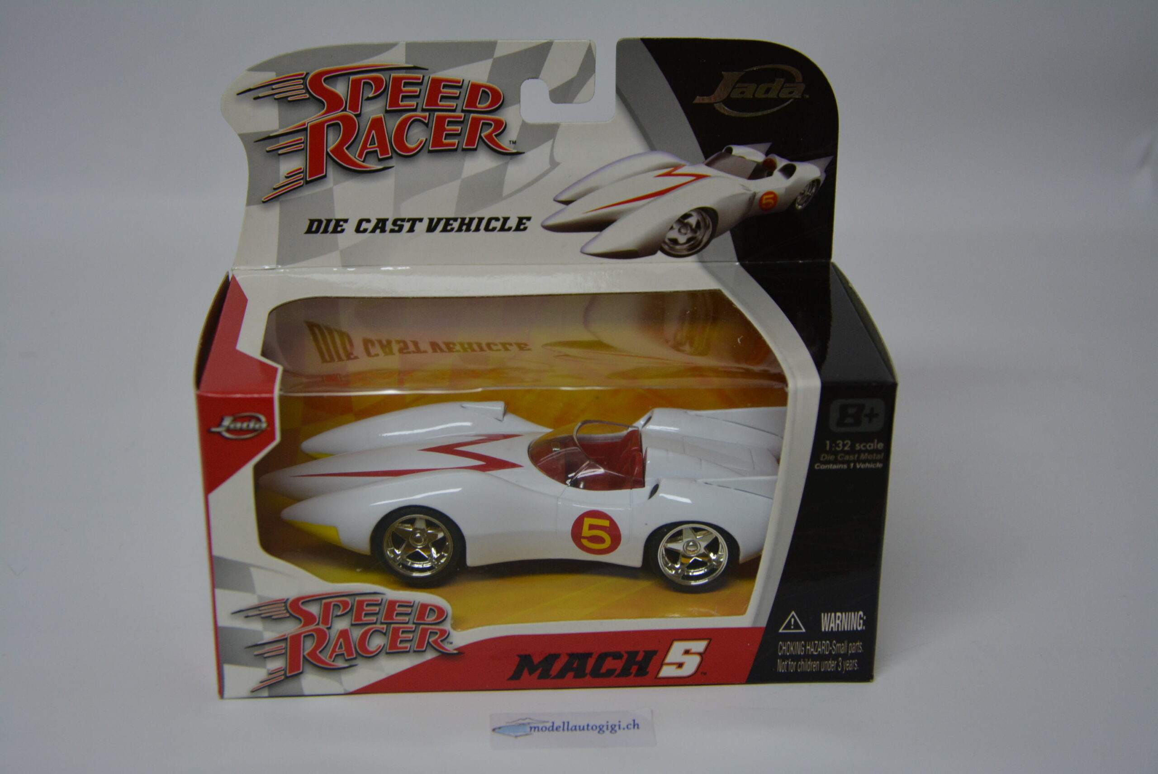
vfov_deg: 21.6
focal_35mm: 63
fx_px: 2028
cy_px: 387
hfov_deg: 31.9
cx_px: 579
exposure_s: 1/60
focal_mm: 42
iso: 800
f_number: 5
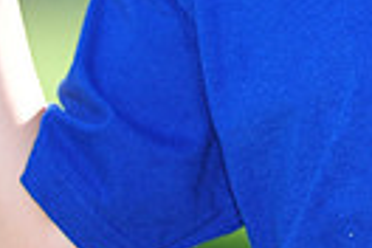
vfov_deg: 1.7
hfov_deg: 2.5
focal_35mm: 811
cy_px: -256
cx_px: 451
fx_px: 8380
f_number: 4.5
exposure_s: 1/500
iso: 200
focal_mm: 185
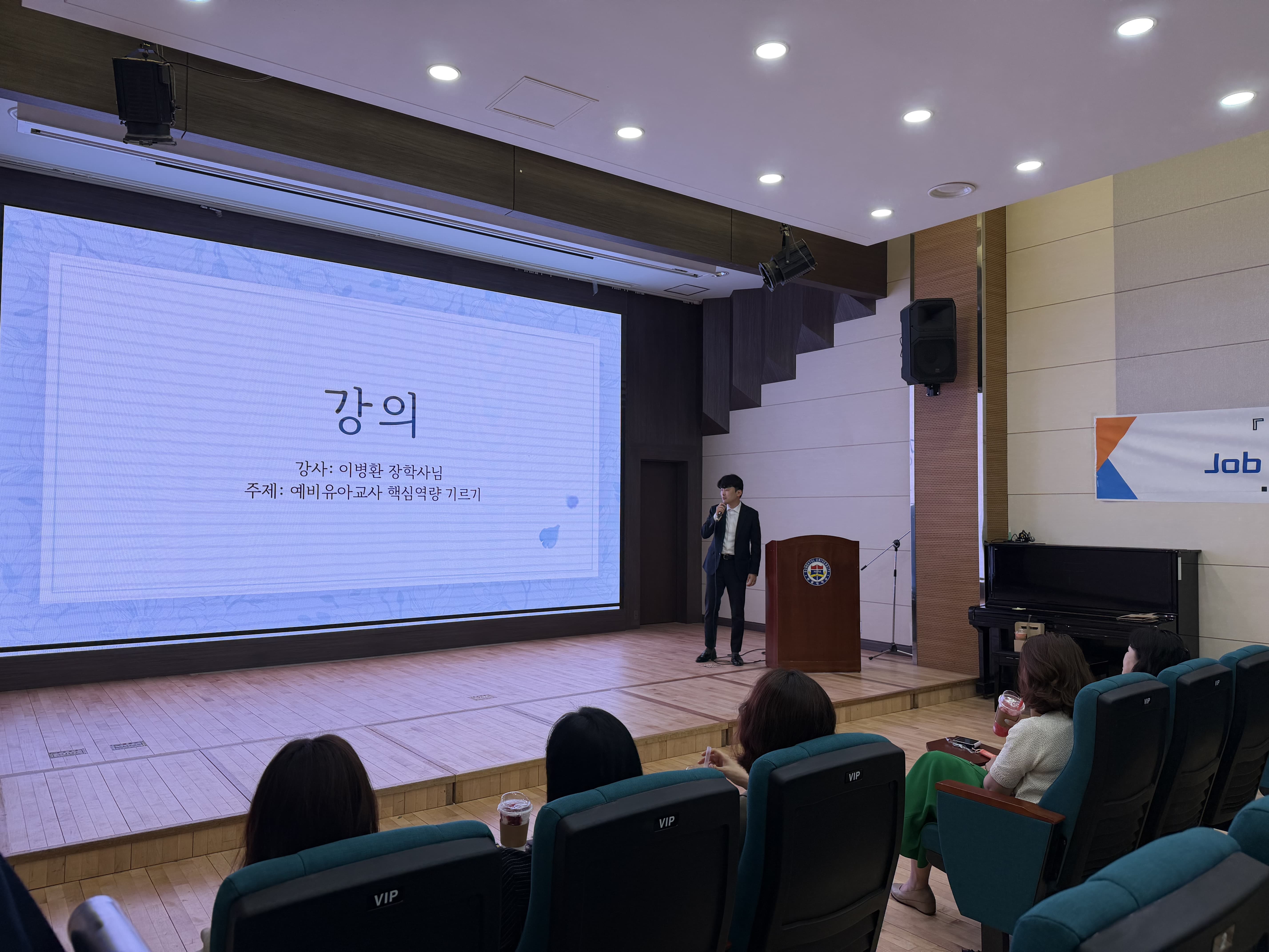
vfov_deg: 56.8
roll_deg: +0.3
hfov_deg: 71.6
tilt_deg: +2.1
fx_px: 880
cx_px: 634
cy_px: 476
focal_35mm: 24
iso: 50
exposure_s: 1/121
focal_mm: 6.76
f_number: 1.78
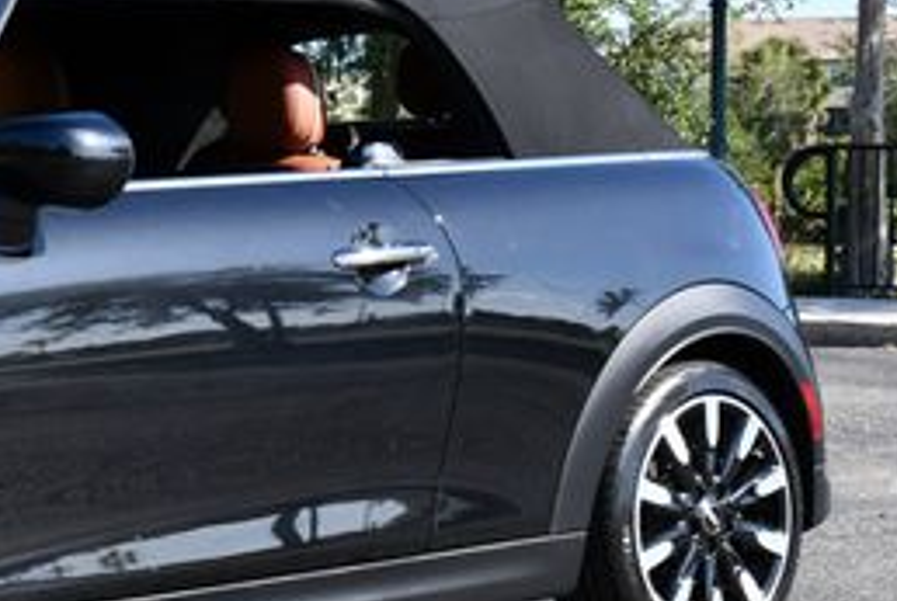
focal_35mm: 109
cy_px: 264
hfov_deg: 17.8
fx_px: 2721
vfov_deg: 12.6
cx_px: -174
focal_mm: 22
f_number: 8
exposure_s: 1/250
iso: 200
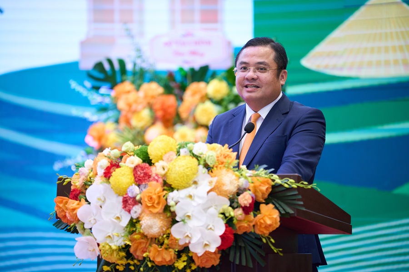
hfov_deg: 10.3
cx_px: 204
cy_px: 136
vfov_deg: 6.9
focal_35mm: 200
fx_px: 2272
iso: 1250
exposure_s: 1/200
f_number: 3.2
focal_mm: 200
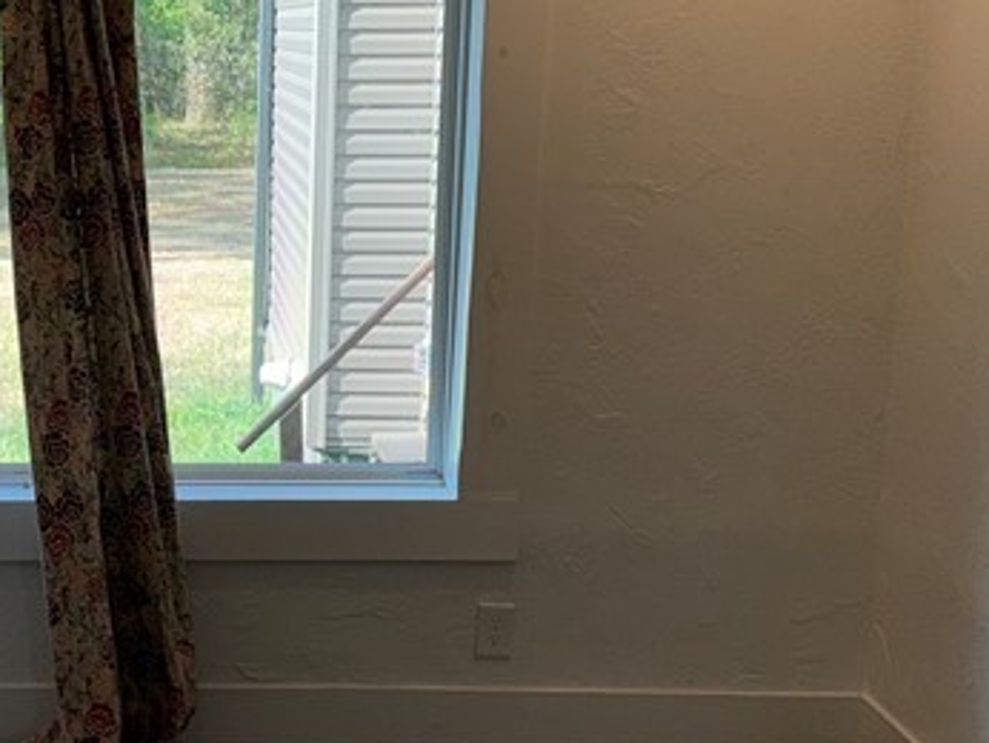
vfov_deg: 20.7
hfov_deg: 26.2
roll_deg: +0.0
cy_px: 412
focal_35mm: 71
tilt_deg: -10.7
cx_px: 34
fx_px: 2030
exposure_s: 1/256
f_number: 1.78
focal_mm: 6.76
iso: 50
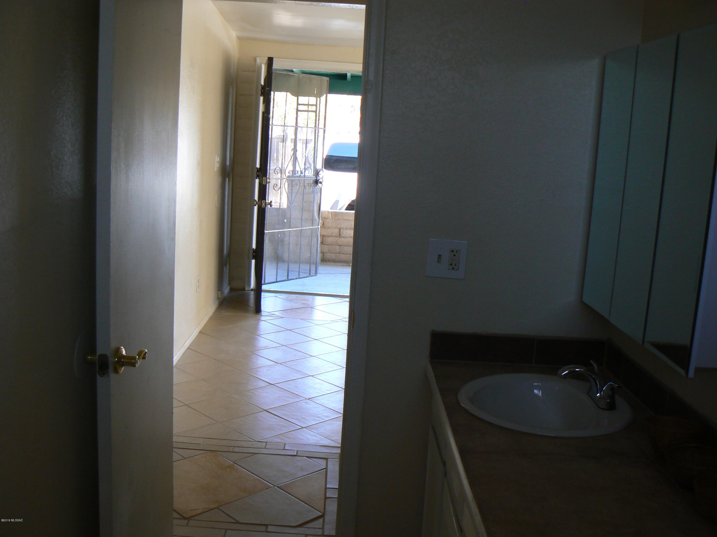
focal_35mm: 36
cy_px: 268
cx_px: 358
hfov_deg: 51.4
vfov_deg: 39.7
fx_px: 746
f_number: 2.8
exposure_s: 1/30
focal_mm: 6
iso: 100
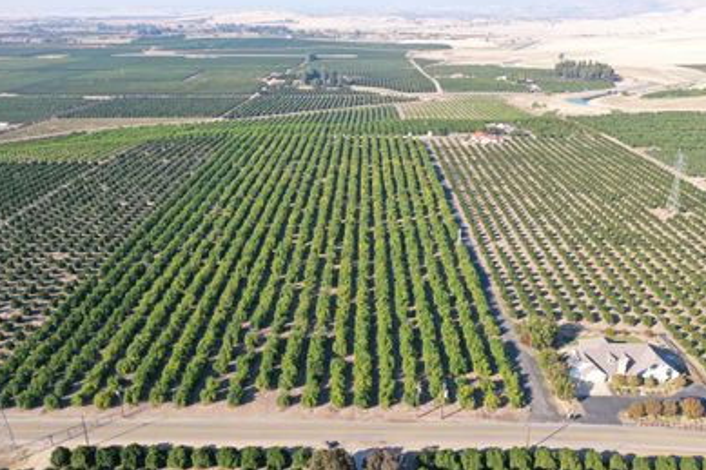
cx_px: 371
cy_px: 222
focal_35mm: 31
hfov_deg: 60.3
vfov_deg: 42.3
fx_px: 608
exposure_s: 1/240
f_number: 5
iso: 100
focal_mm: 10.26
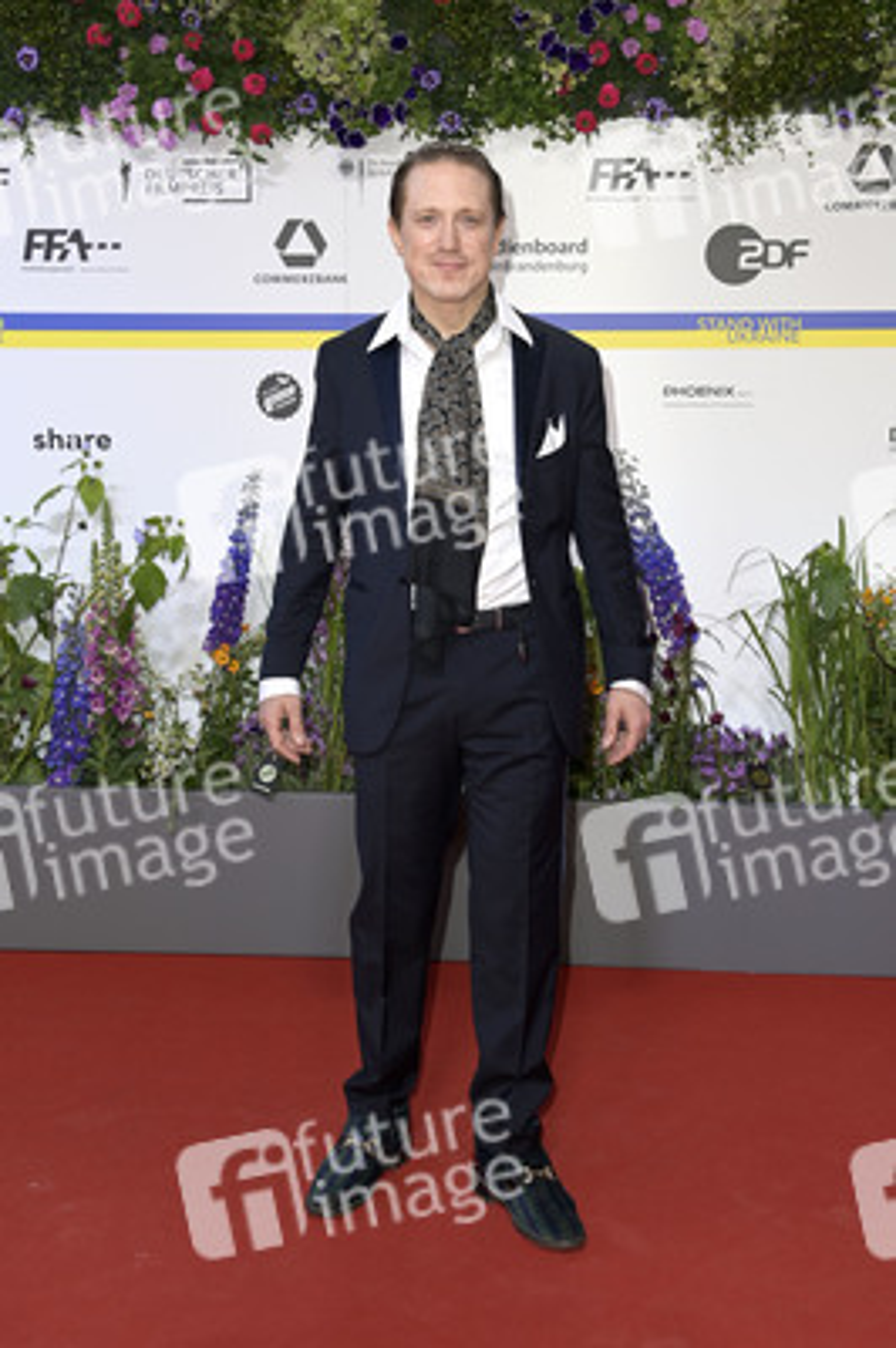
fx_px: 1645
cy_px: 674
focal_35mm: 44
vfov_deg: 44.5
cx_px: 448
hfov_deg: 30.5
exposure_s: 1/200
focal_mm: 44
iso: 640
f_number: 6.3
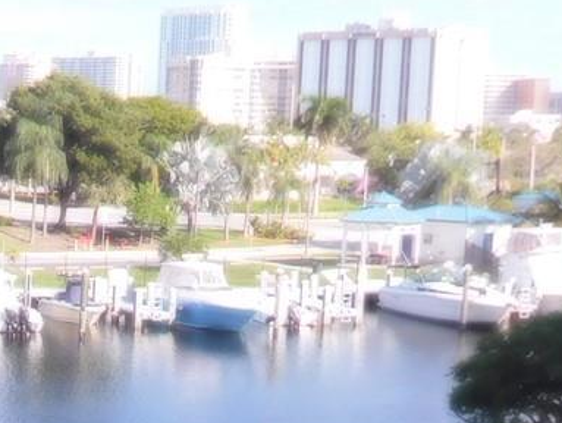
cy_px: 380
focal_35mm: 96
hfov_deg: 19.8
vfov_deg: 15.3
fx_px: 1560
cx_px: -4
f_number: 3
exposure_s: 1/640
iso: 125
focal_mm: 4
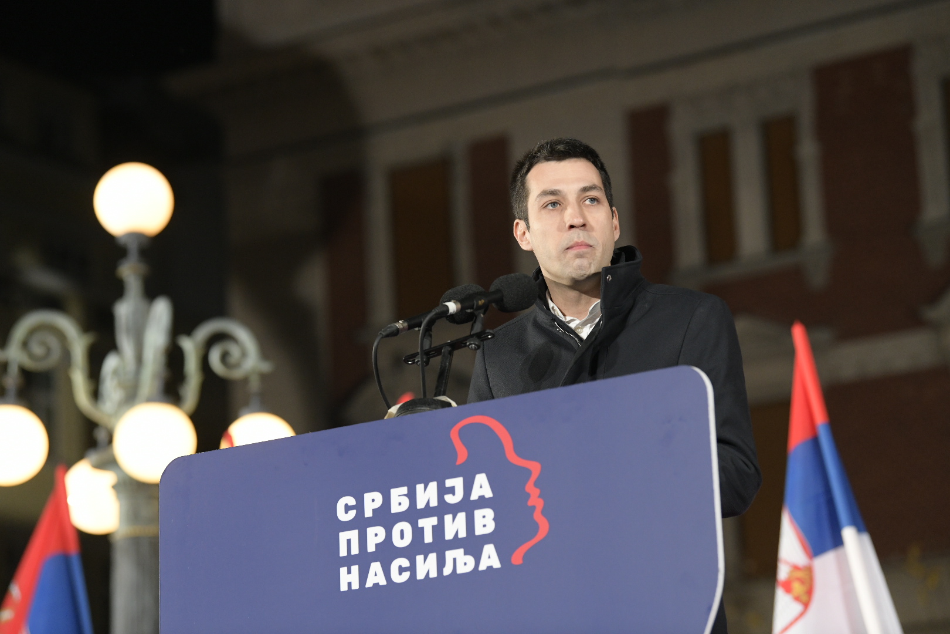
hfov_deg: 17.1
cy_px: 317
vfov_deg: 11.4
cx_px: 475
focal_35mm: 120
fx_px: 3166
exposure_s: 1/500
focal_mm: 120
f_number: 4
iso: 2500
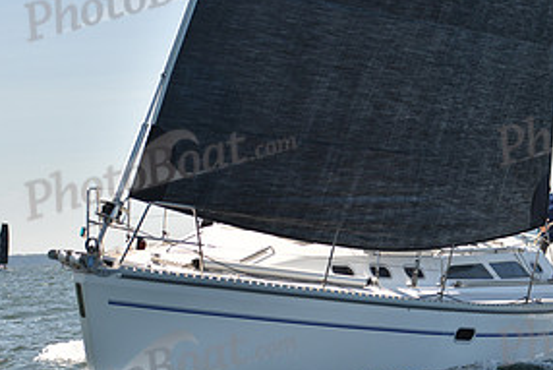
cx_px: 398
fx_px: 2182
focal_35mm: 142
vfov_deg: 9.7
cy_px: 243
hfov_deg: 14.4
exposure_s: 1/1250
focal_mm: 70
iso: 250
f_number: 2.8
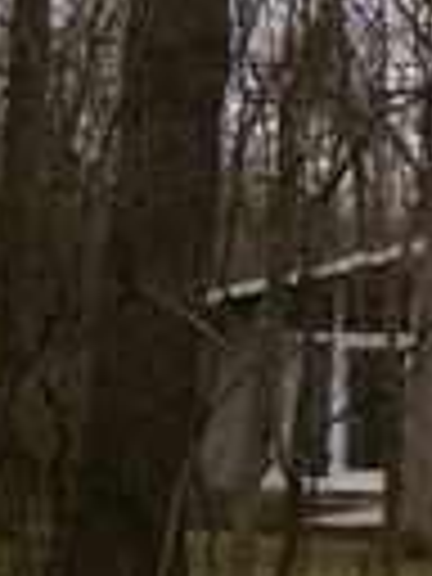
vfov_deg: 16.3
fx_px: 2013
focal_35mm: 121
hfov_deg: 10.4
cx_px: 1062
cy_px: 223
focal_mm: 5.5
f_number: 2.9
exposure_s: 1/640
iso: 80
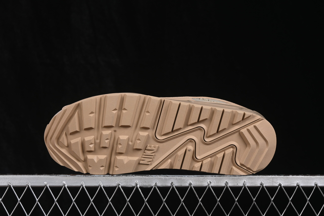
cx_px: 162
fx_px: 675
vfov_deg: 18.2
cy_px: 108
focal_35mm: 75
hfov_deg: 27.0
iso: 160
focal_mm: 50
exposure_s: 1/80
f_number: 8
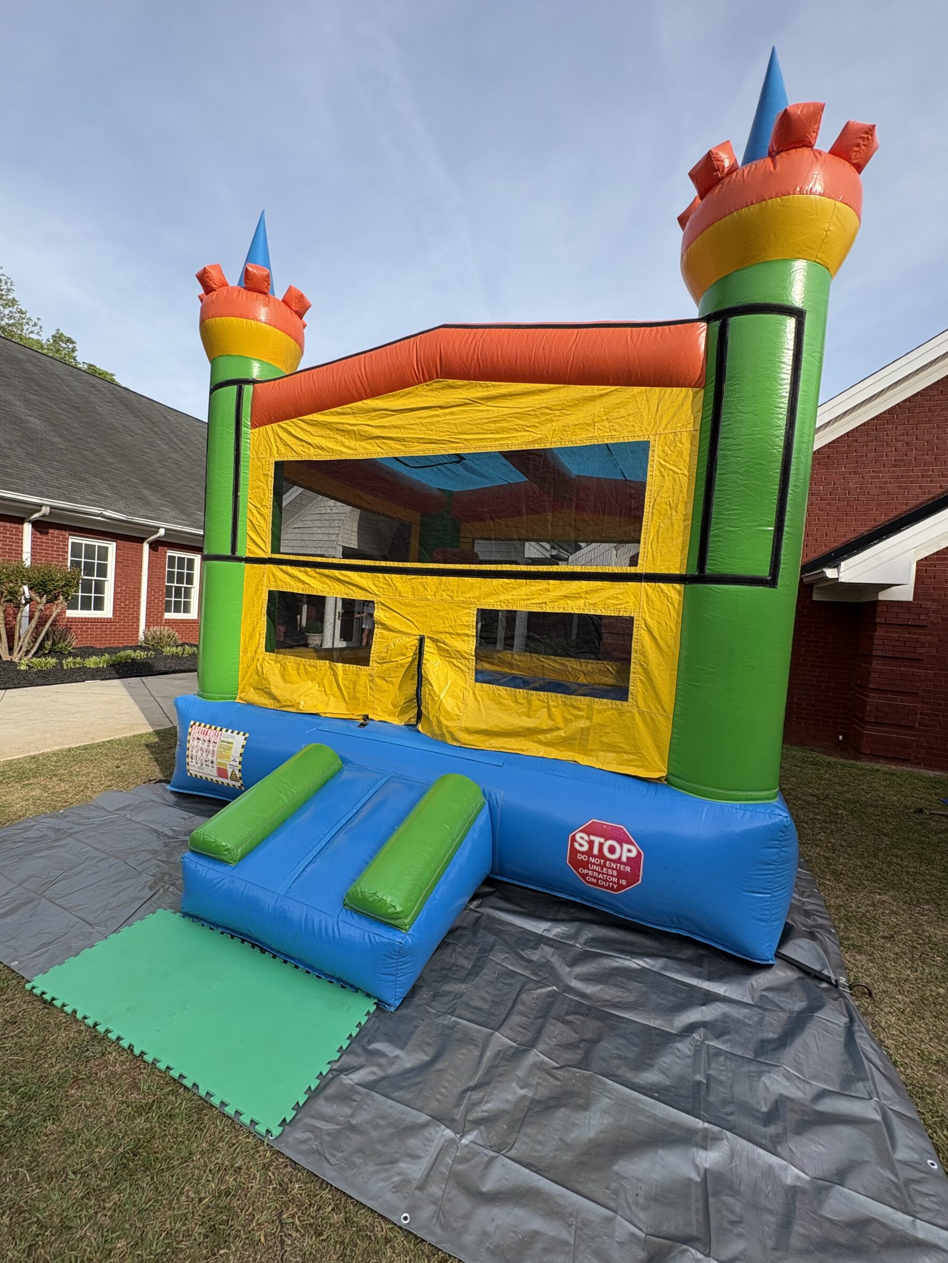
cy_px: 633
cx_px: 443
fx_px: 548
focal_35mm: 15
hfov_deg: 81.6
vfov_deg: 98.2
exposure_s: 1/910
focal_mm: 2.22
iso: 50
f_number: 2.2
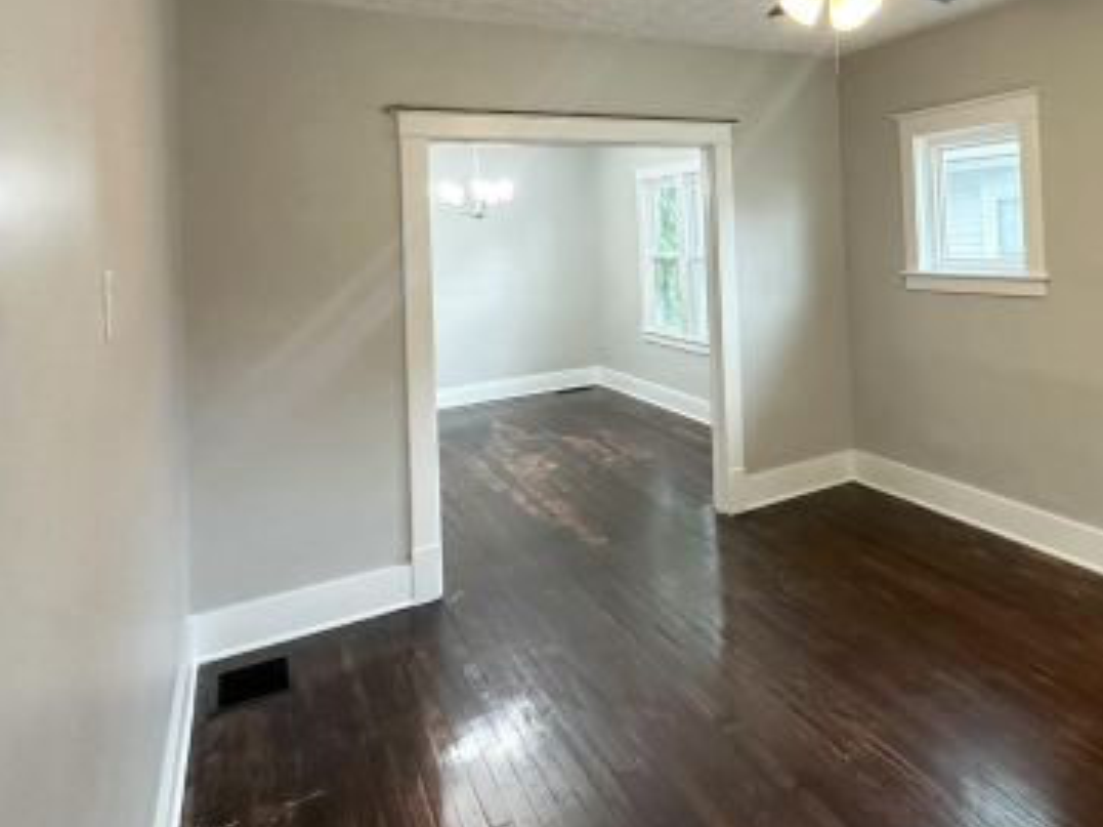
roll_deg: +2.2
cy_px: 203
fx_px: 828
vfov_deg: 50.7
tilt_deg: +2.1
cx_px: 825
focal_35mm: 26
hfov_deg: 63.4
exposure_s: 1/99
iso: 250
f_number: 2.2
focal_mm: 2.22
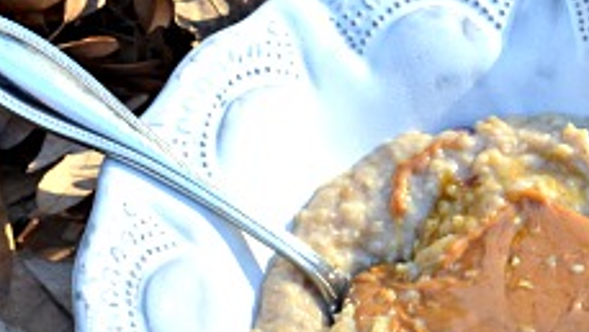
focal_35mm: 107
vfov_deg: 11.3
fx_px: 1672
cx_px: 545
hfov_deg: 19.6
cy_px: 309
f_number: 5.6
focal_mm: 26
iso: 400
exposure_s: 1/125
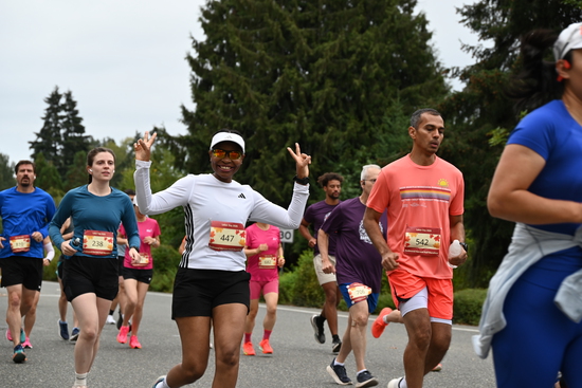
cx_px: 291
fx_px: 1471
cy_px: 194
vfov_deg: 15.0
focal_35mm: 91
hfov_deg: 22.4
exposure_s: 1/160
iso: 400
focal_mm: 91
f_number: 6.3
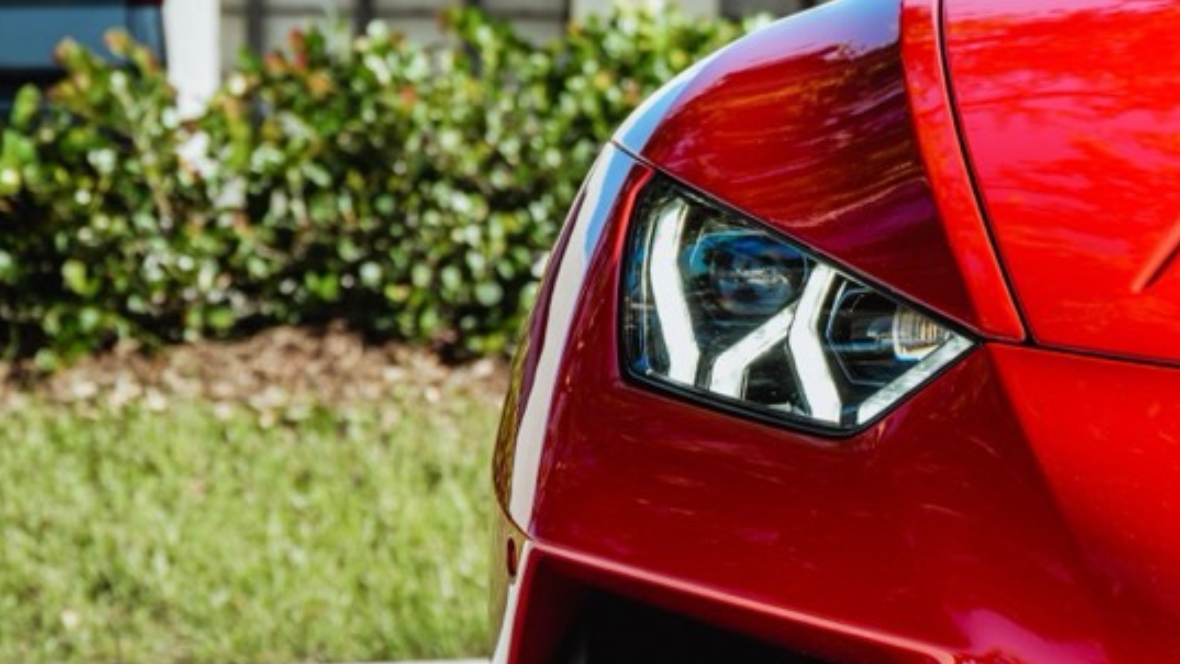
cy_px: 608
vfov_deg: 7.9
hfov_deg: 14.0
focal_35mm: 153
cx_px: 940
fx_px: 4785
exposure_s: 1/200
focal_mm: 55
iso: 100
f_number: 5.6
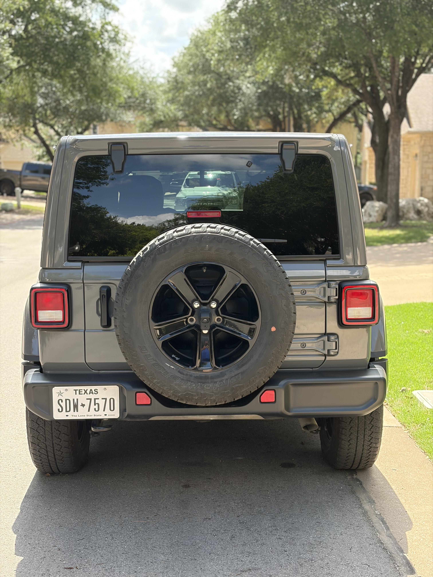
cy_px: 288
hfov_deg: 28.0
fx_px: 867
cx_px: 216
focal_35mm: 52
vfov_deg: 36.8
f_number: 1.6
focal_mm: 5.96
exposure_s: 1/630
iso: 50
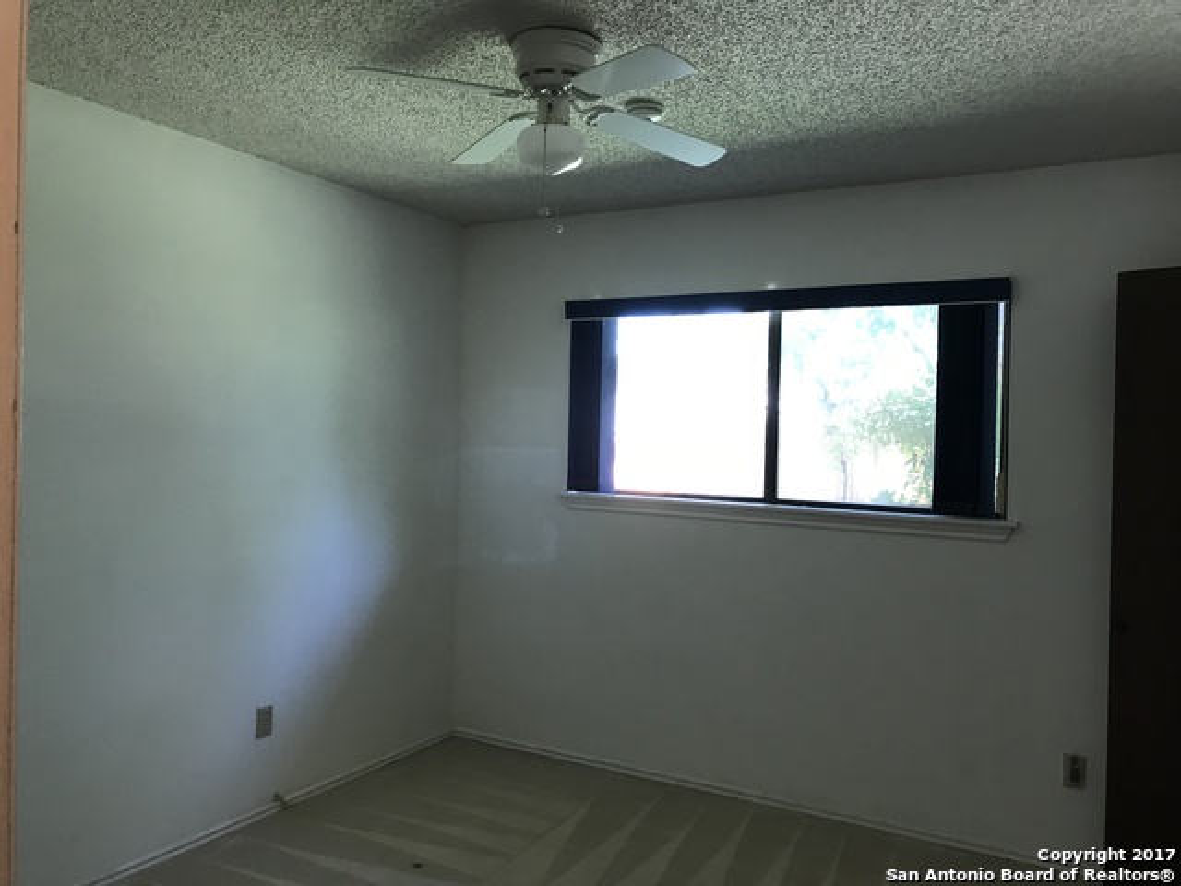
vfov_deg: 49.7
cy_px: 443
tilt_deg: -0.2
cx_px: 590
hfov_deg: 63.4
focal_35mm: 28
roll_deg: -1.0
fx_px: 955
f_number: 1.8
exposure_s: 1/20
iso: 40
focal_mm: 3.99
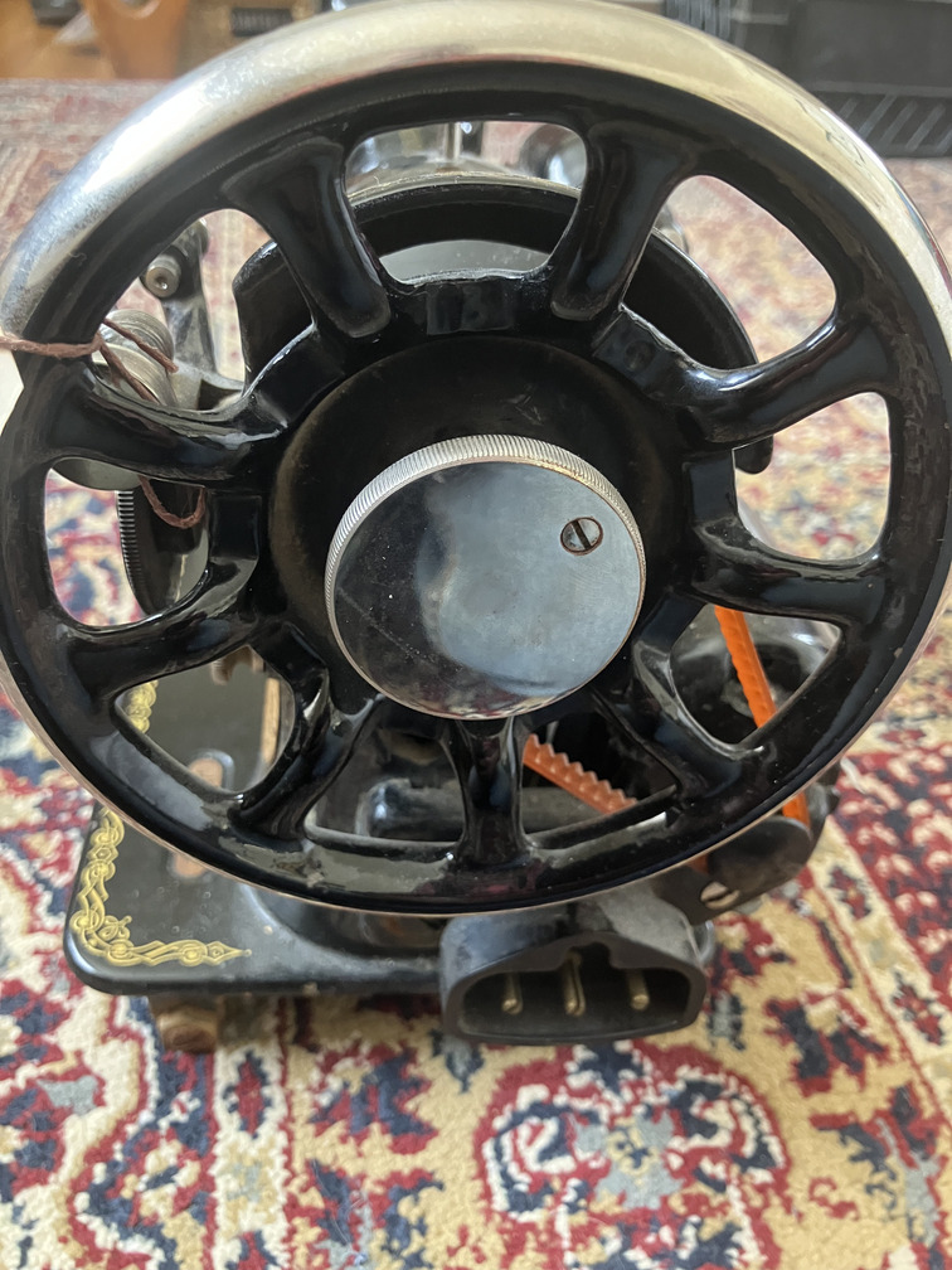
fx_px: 1027
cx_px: 476
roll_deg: -3.8
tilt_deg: -35.9
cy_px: 635
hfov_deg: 49.7
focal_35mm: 28
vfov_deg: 63.4
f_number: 1.8
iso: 400
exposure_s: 1/40
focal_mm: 3.99
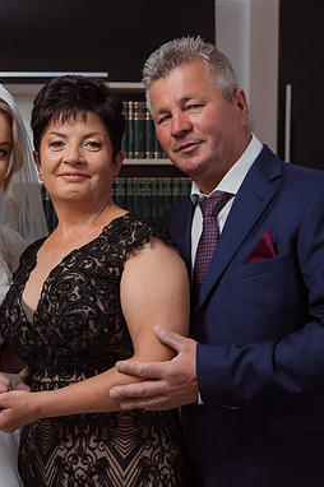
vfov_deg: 35.1
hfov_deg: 23.4
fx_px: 771
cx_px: 64
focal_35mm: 57
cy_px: 227
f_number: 2.8
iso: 1600
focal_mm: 35
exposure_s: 1/200
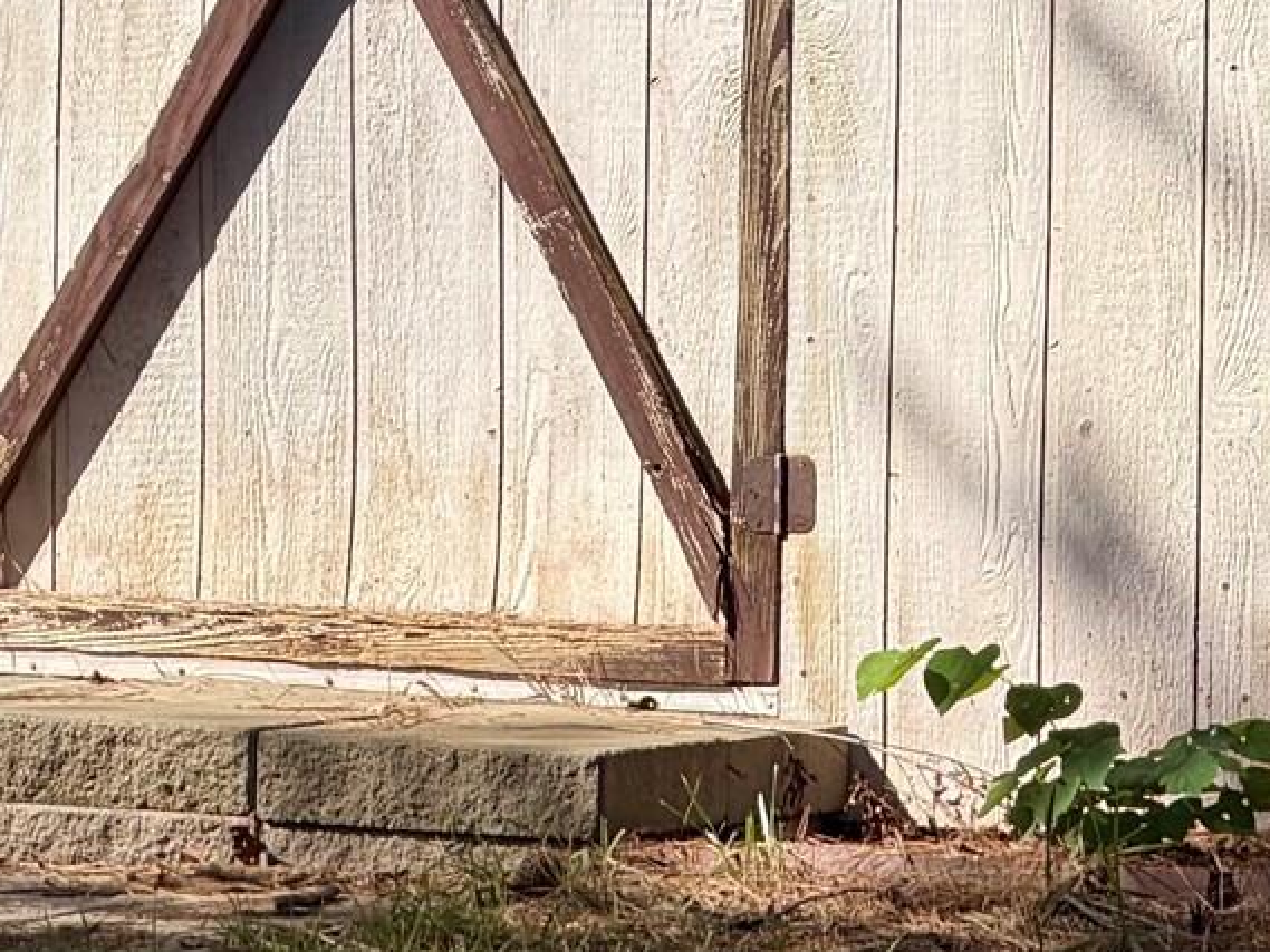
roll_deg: +0.2
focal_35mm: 360
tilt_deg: +0.6
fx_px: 13211
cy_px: -446
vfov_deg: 4.1
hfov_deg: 5.5
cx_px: 679
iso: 32
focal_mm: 16.89
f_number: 2.8
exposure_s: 1/638
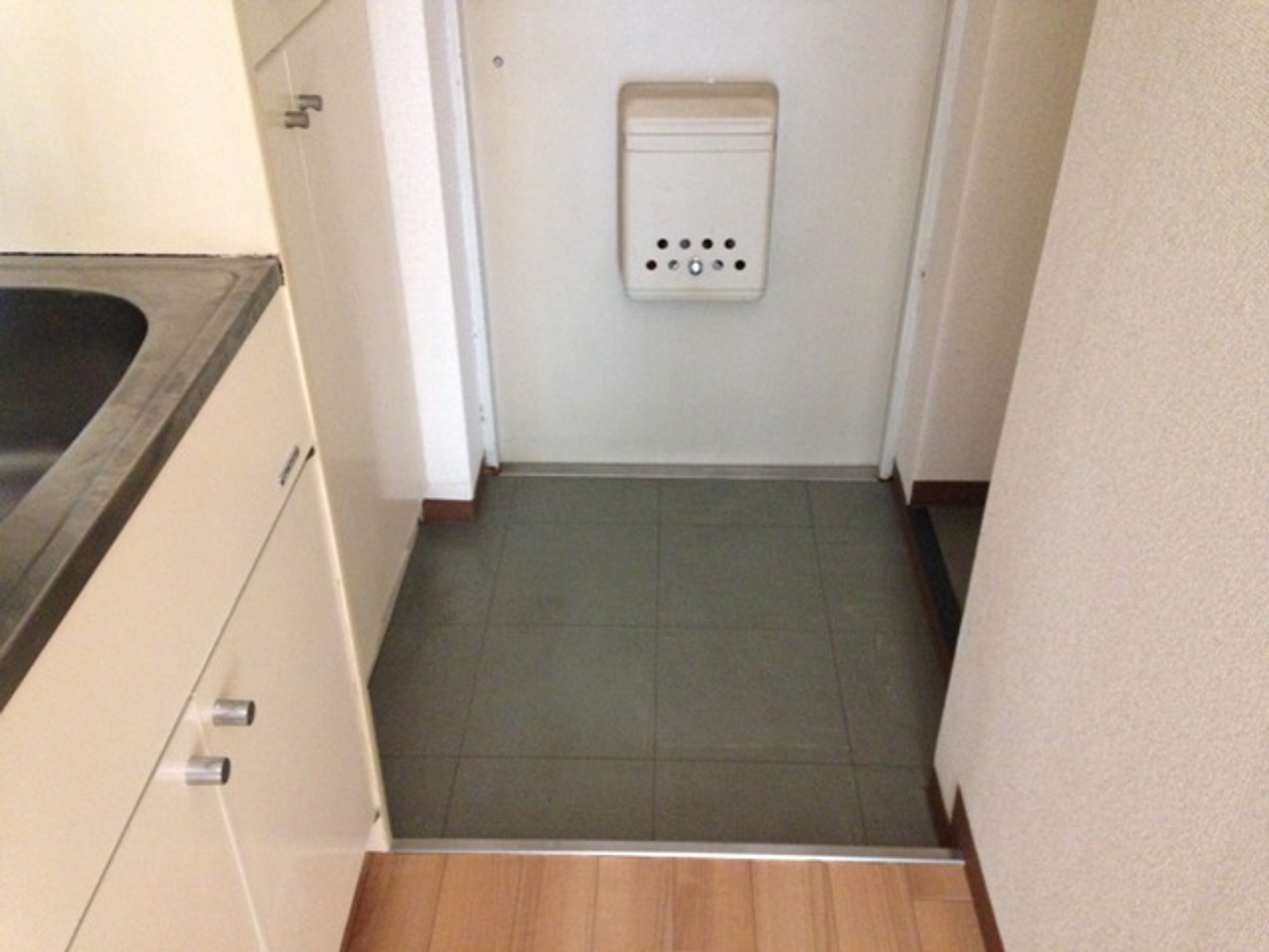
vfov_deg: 42.9
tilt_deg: -35.2
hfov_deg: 55.4
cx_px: 634
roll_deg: +0.7
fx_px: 1210
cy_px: 476
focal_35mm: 33
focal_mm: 4.12
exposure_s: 1/20
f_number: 2.4
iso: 400
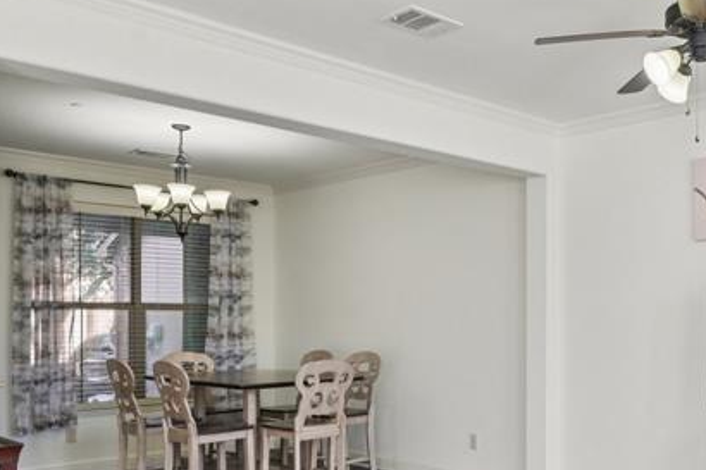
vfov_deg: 33.1
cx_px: 573
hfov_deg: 45.8
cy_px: 313
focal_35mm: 40
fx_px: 784
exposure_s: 1/40
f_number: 8
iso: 400
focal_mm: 16
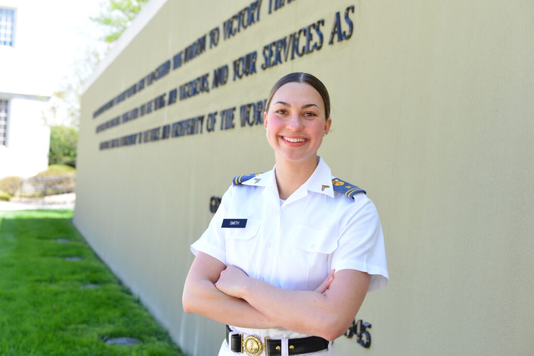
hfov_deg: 39.6
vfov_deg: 27.0
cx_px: 267
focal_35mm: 50
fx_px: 742
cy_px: 178
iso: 100
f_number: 5
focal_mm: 50
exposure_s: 1/100
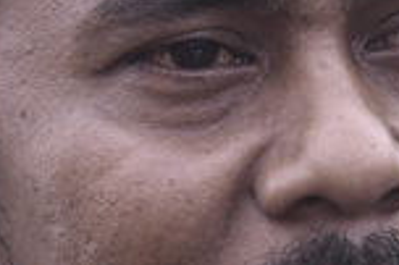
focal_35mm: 696
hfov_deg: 3.0
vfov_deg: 2.0
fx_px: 7706
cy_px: 144
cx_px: 361
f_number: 3.2
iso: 200
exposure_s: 1/1250
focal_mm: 155
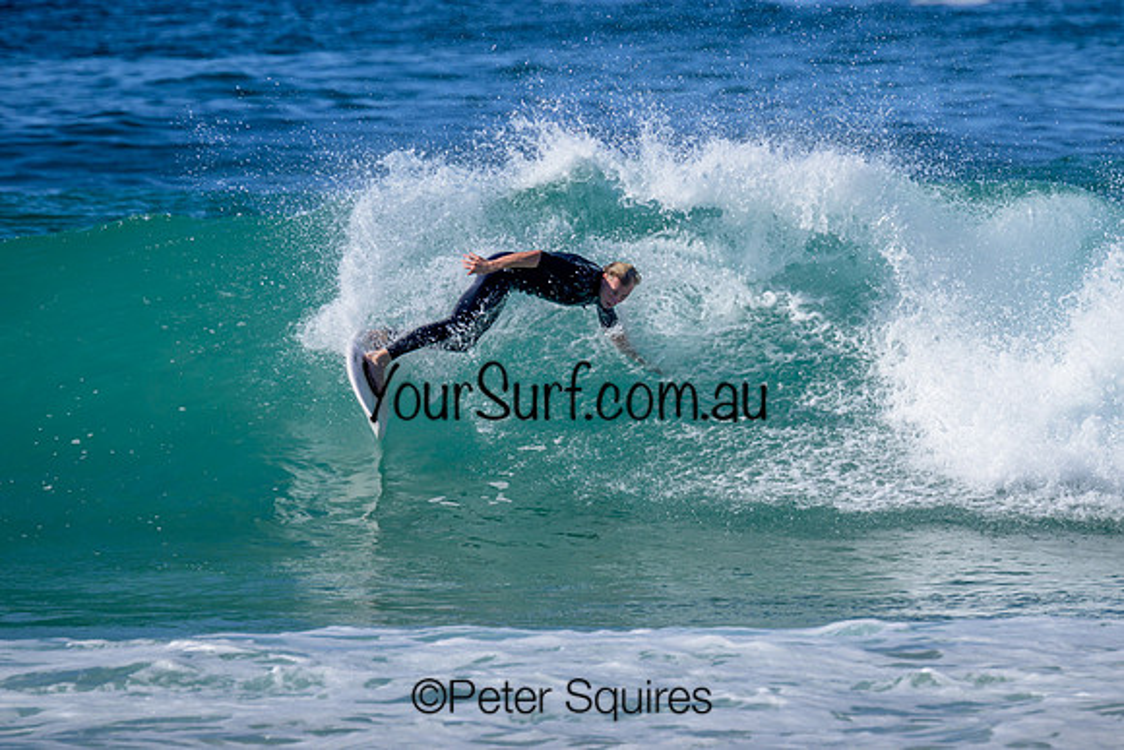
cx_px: 675
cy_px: 346
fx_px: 25956
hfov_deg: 2.5
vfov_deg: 1.7
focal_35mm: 831
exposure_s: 1/800
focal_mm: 610
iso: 250
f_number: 11
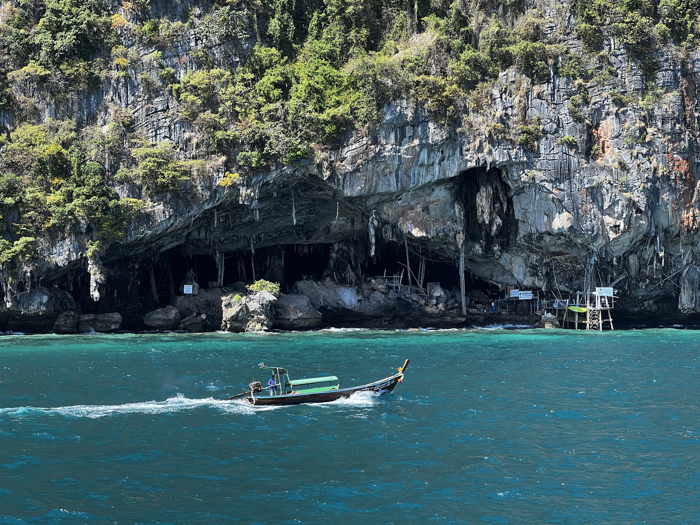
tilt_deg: +0.2
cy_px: 262
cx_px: 350
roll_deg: +0.1
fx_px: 1557
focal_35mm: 77
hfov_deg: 25.3
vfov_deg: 19.1
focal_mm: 9
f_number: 2.8
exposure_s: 1/181
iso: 32
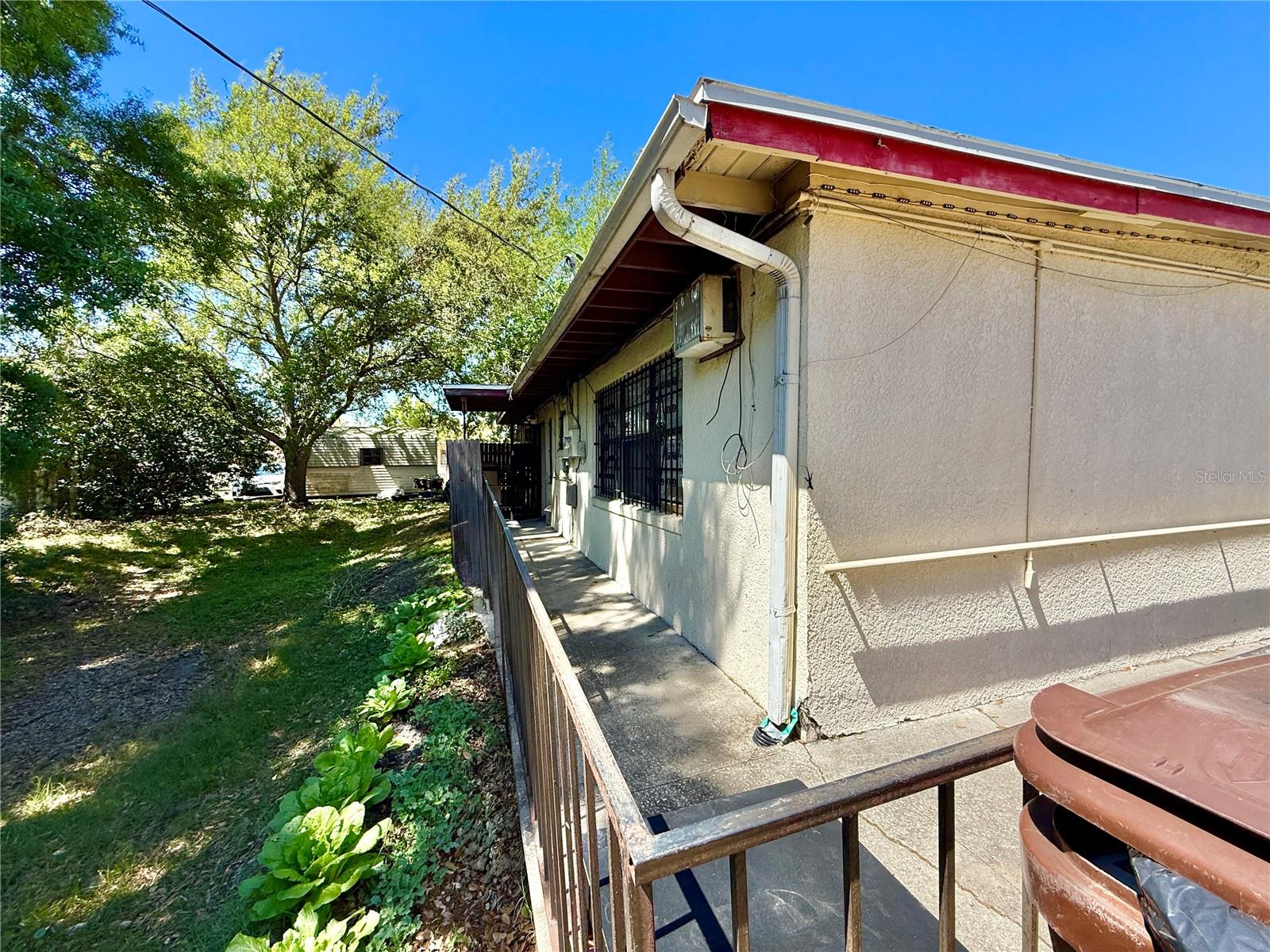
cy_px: 476
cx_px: 635
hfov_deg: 102.1
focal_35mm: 14
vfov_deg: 85.7
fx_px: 514
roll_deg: -0.4
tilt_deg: -0.6
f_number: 2.2
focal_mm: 2.22
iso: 64
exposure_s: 1/1167
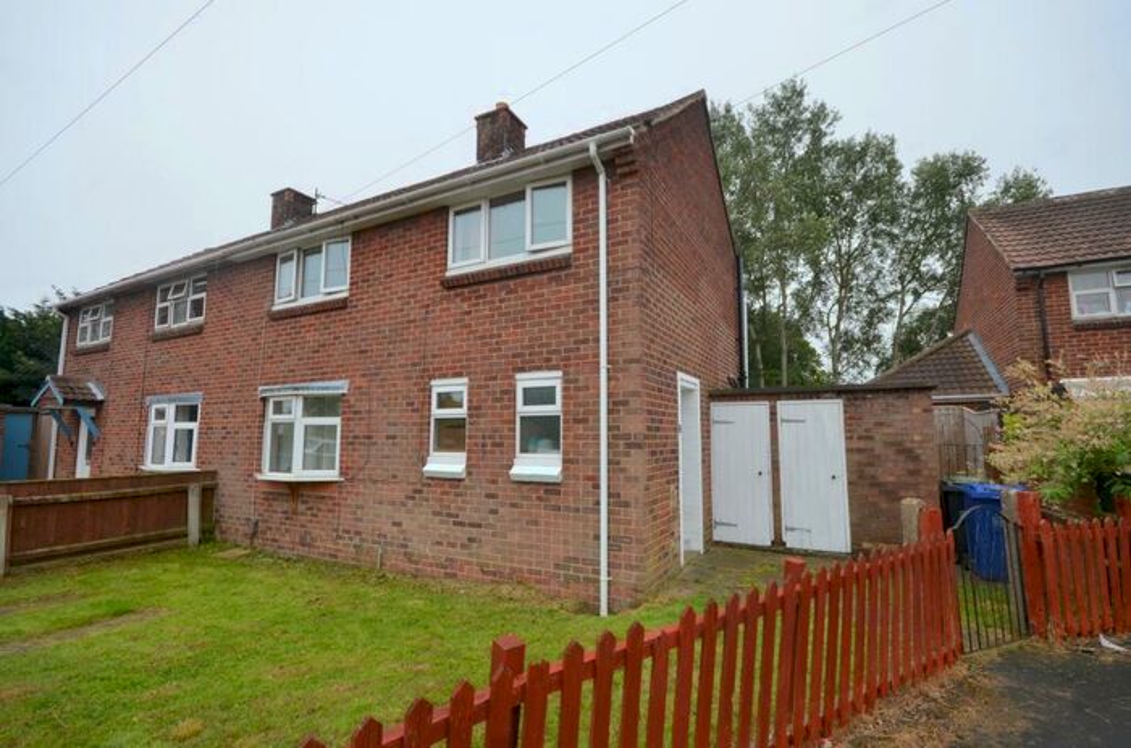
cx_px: 566
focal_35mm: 15
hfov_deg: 100.5
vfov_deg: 77.0
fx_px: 470
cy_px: 374
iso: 200
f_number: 7.1
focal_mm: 10
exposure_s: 1/200
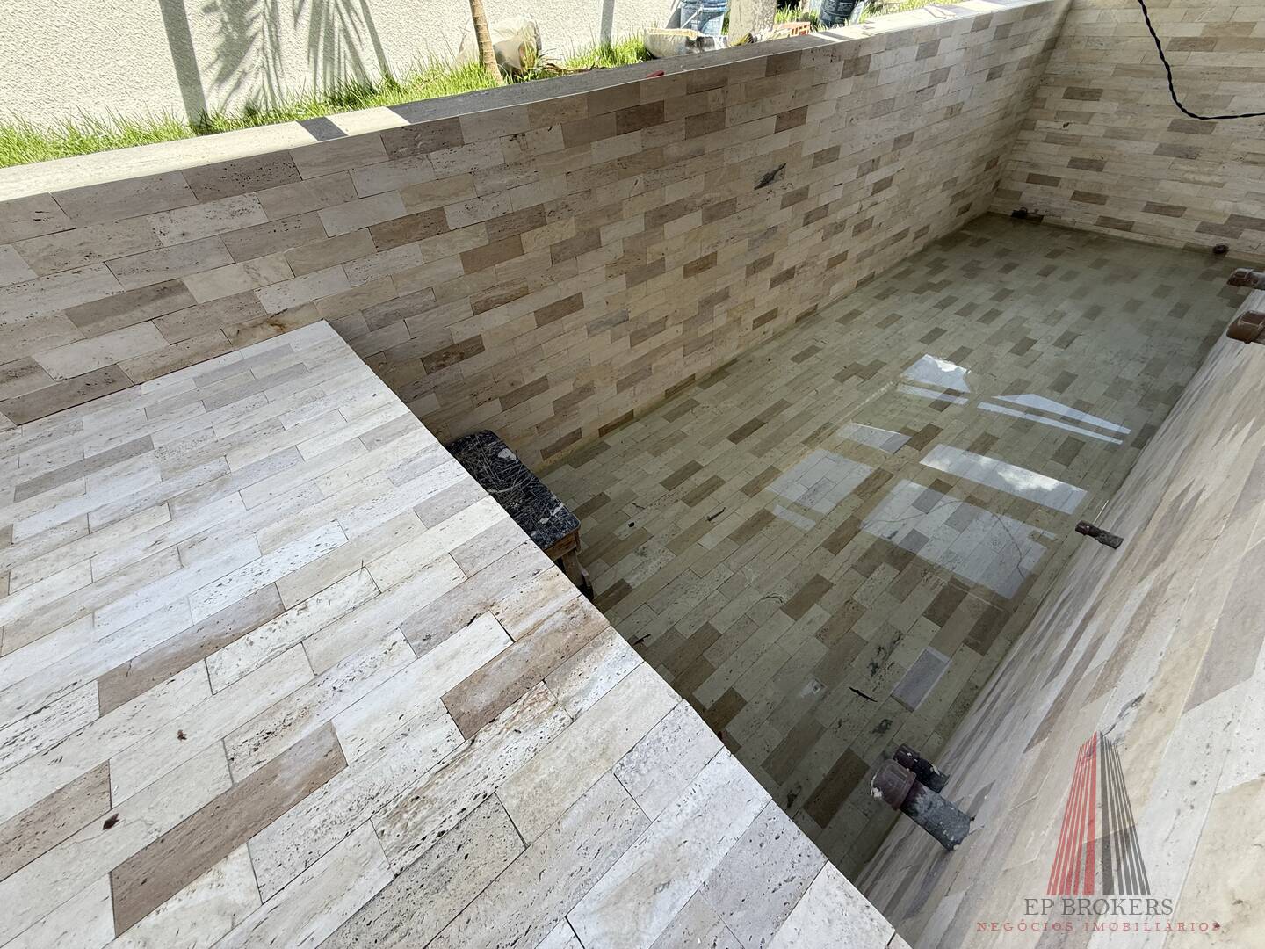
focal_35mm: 14
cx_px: 632
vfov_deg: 85.7
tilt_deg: -43.6
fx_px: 512
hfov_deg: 102.1
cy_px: 474
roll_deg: +4.0
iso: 50
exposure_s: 1/424
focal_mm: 2.22
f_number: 2.2
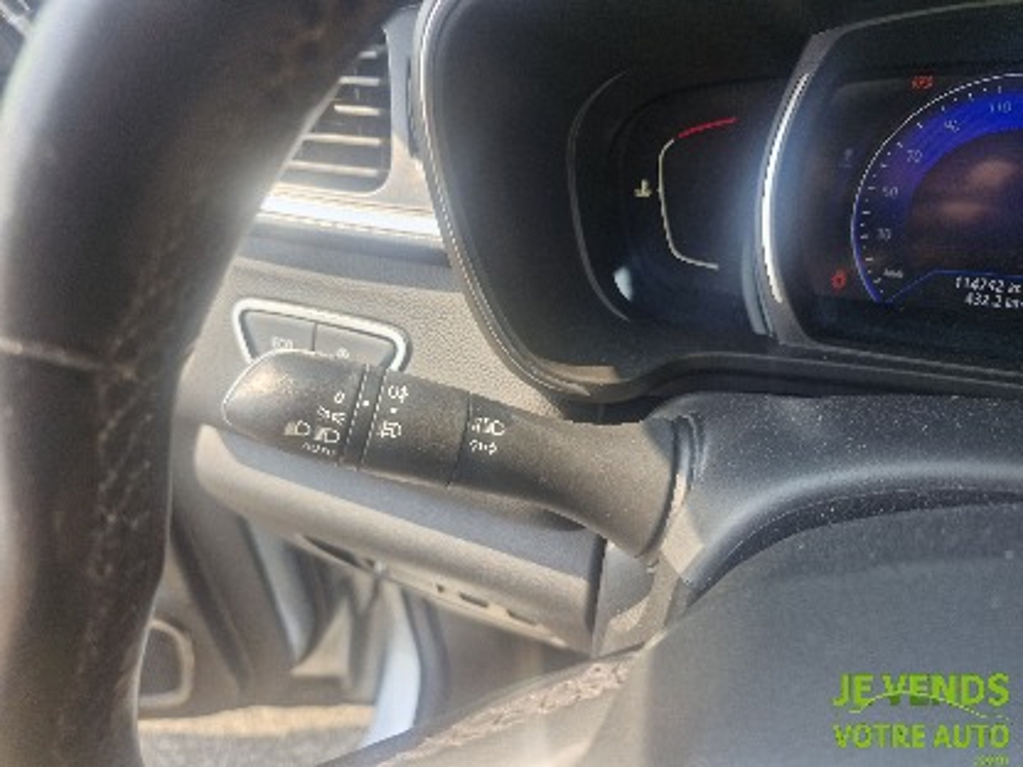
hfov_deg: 73.9
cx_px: 512
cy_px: 384
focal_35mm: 23
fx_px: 680
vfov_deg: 58.9
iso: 50
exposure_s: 1/207
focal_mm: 5.54
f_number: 1.8
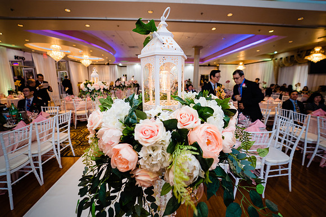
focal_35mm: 15
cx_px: 162
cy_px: 107
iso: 400
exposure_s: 1/160
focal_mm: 14
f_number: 2.8
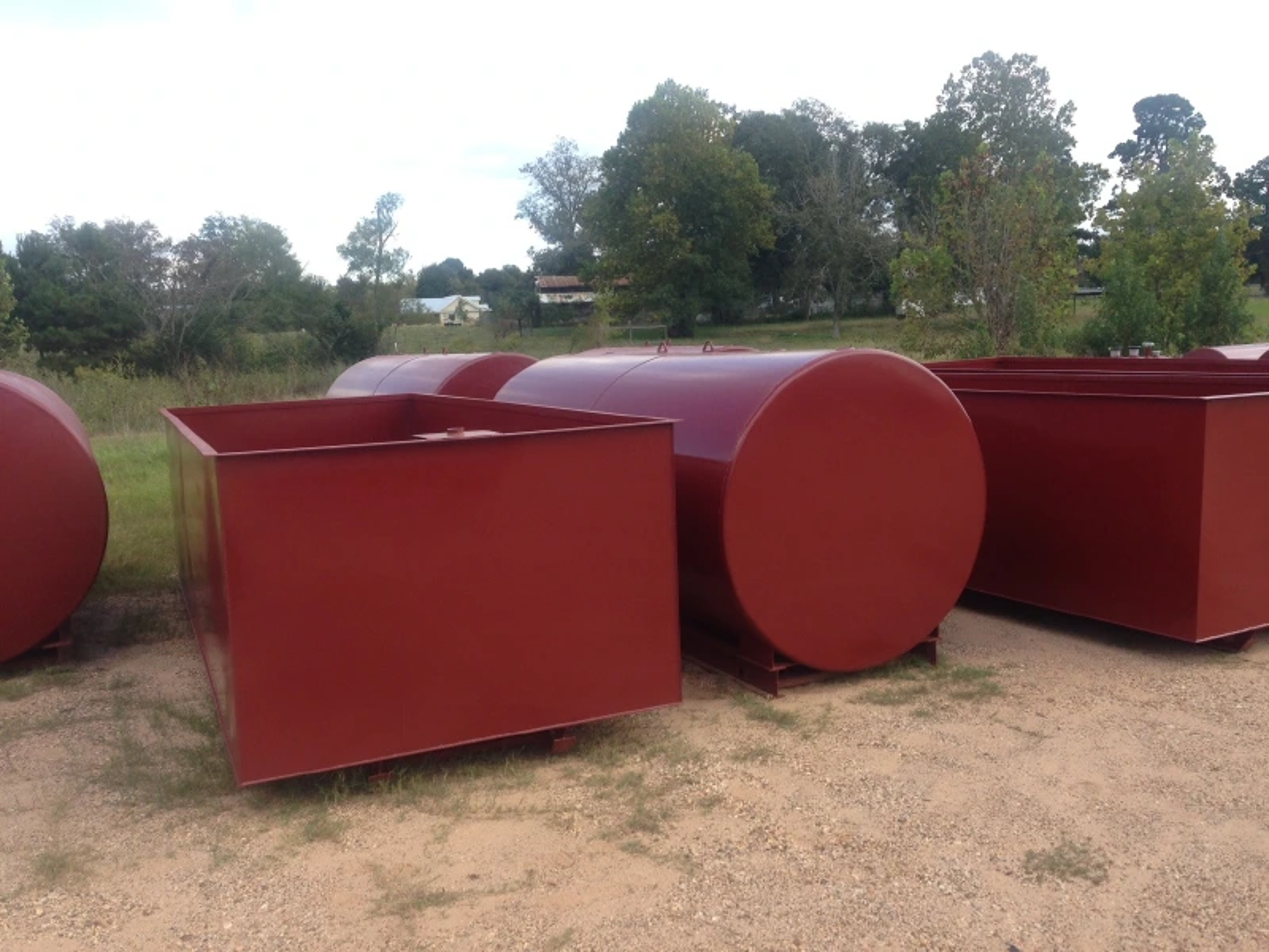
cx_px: 634
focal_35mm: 33
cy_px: 476
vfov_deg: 42.9
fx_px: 1210
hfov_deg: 55.4
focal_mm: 4.13
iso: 50
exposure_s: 1/542
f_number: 2.4
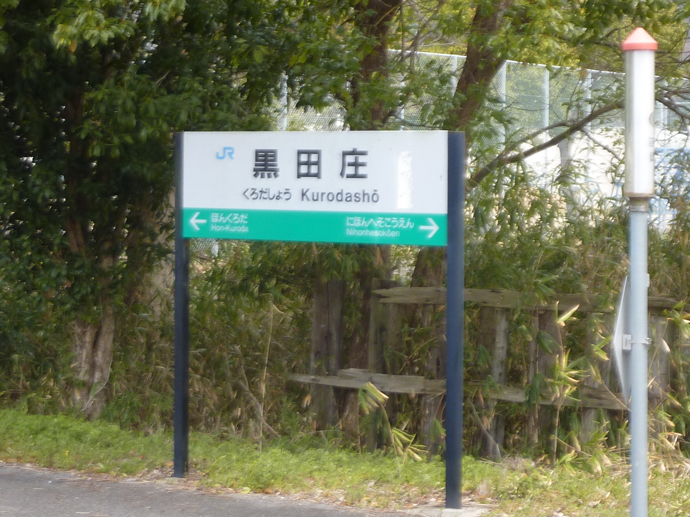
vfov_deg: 14.0
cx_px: 345
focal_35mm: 106
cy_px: 258
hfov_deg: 18.5
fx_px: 2113
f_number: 3.9
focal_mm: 9.7
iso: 80
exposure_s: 1/160
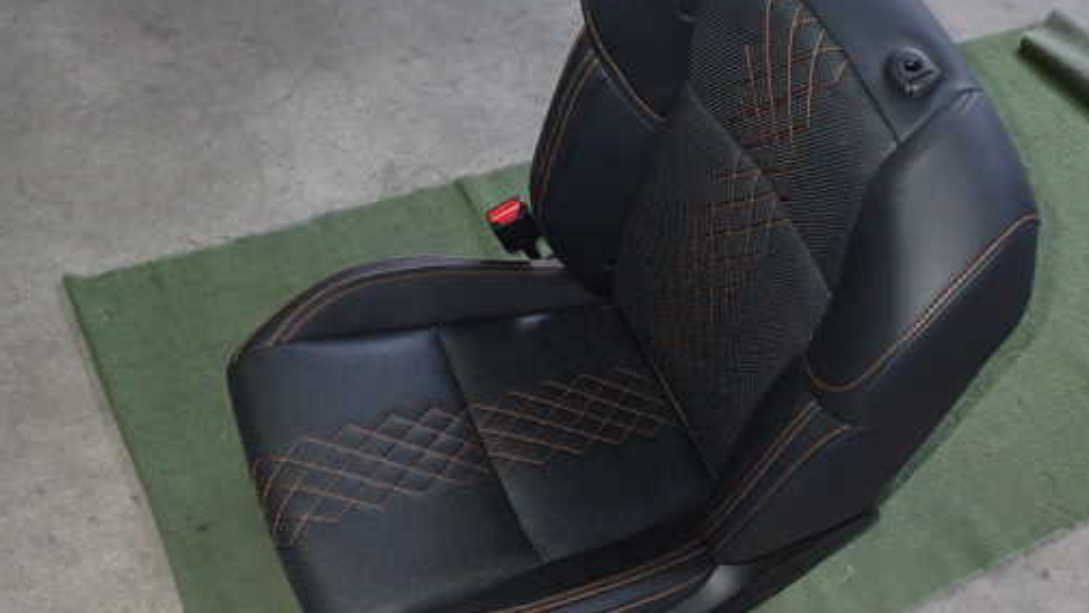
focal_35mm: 39
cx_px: 576
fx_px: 1126
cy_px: 308
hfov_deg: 51.6
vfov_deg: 30.4
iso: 640
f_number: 6.3
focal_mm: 5.4
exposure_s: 1/30
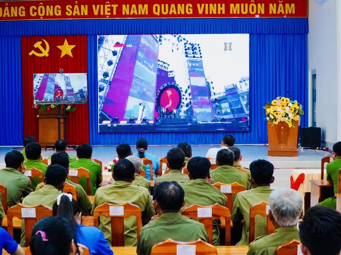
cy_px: 128
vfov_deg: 28.8
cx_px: 167
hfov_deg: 37.8
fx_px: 498
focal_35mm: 51
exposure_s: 1/160
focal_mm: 31
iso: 1250
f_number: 4
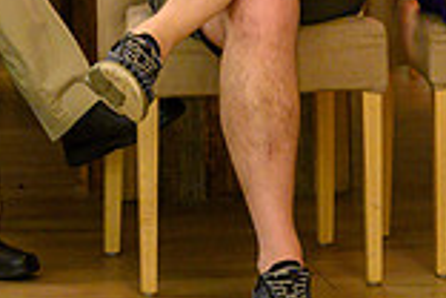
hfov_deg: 8.6
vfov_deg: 5.7
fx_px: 2948
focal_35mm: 238
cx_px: 257
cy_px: -89
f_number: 2.8
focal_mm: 64
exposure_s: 1/60
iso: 2500
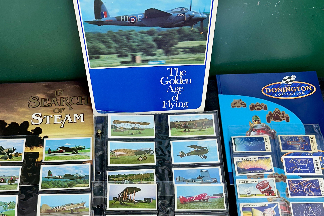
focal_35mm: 39
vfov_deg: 32.7
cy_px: 190
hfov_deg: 49.5
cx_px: 152
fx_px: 351
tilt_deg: -68.6
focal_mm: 6.86
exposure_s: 1/100
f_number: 1.78
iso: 125
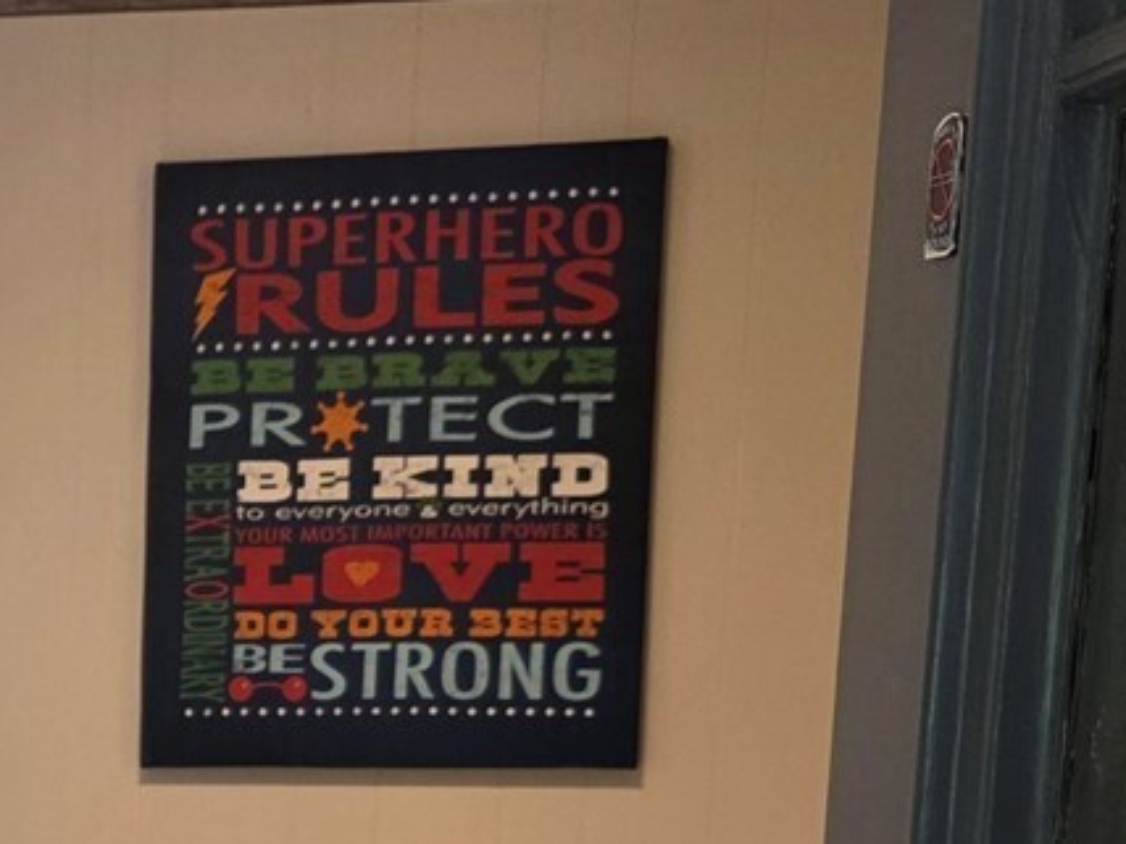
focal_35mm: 86
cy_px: 1028
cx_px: -392
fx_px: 2797
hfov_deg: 20.5
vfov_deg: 16.4
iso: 200
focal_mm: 6.3
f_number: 1.7
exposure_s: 1/120
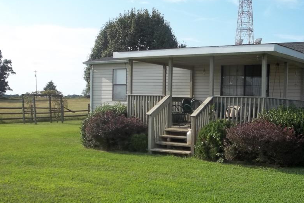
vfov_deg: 29.7
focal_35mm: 45
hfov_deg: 43.1
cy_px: 132
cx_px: 196
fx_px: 380
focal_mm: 5.9
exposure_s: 1/125
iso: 64
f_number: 8
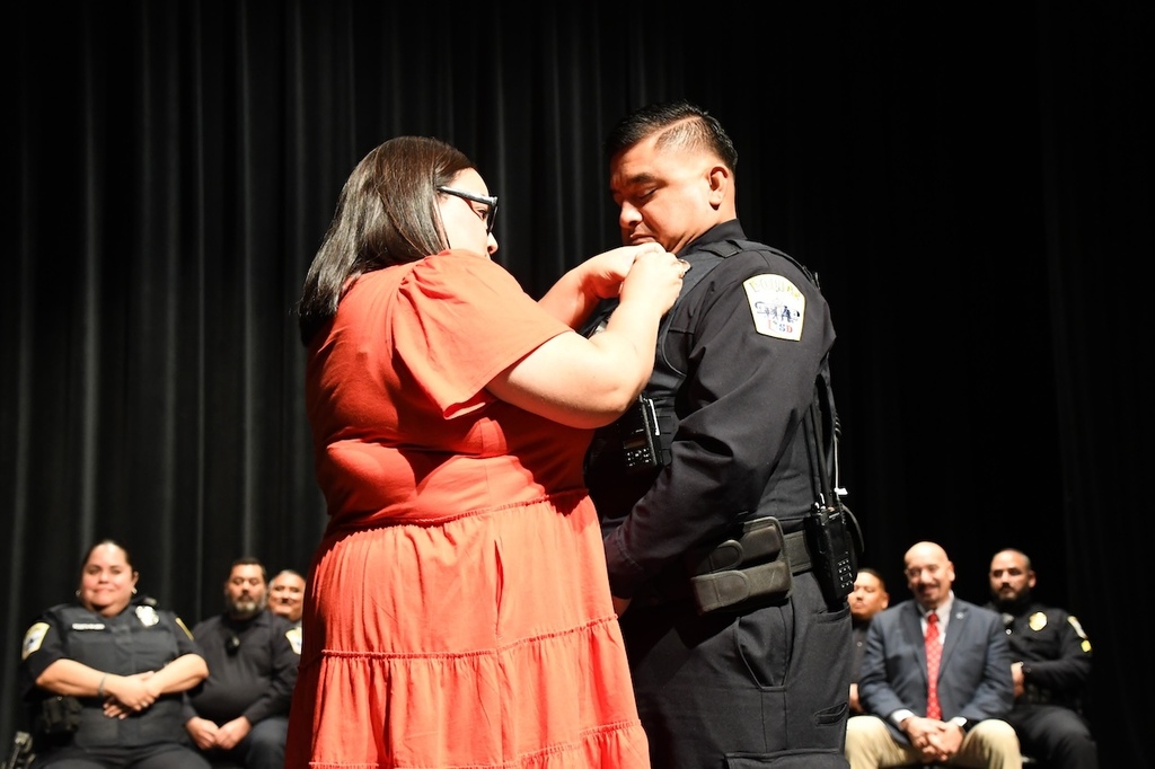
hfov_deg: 35.1
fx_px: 1828
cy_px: 384
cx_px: 578
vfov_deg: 23.8
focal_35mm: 57
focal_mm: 38
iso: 4000
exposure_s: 1/60
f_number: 5.6
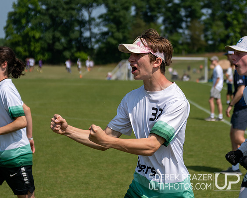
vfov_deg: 11.2
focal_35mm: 138
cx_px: 152
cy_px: 72
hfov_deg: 13.9
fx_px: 1009
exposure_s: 1/2000
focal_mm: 85
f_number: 4.5
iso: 140
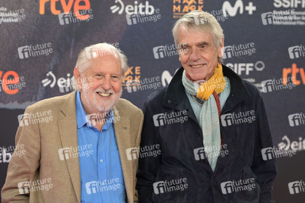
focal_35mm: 122
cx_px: 152
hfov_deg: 16.8
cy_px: 102
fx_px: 1033
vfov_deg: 11.2
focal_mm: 122
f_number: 5
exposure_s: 1/500
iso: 1600
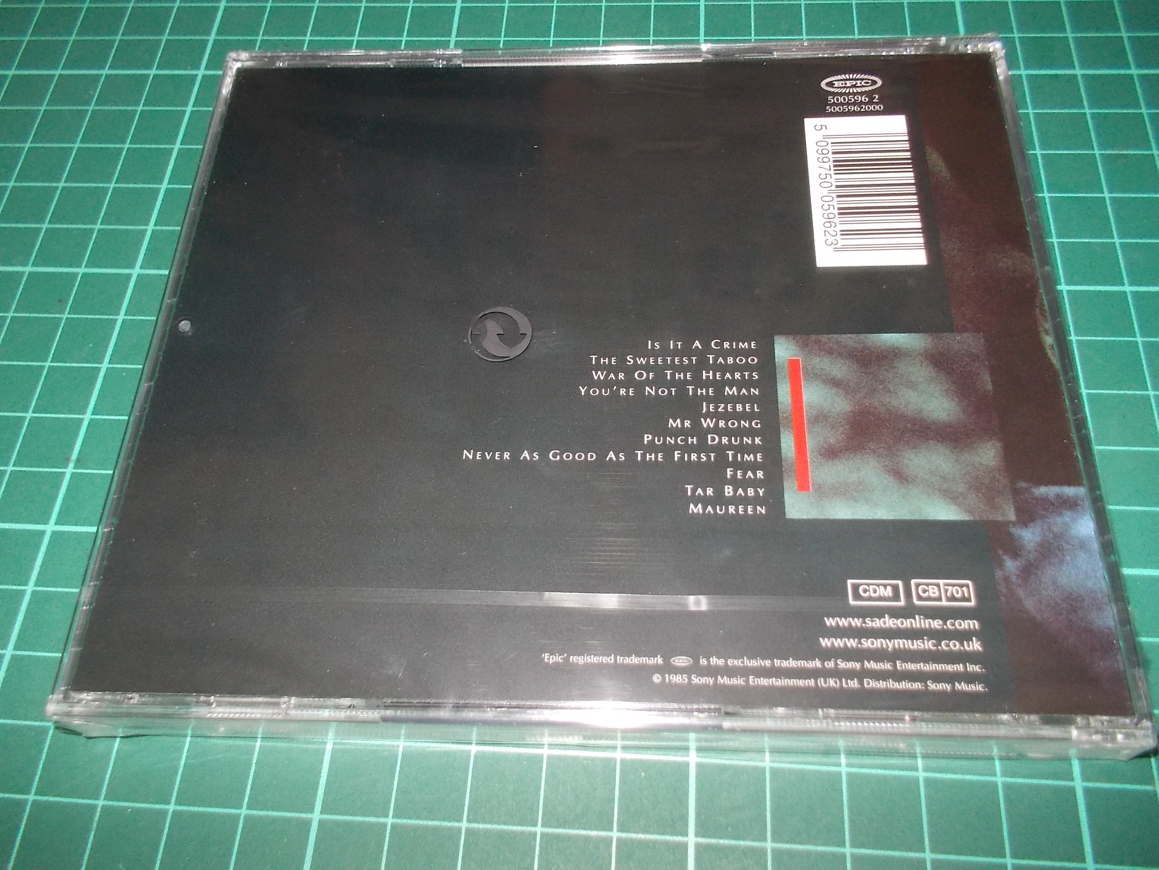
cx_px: 580
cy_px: 435
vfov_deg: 48.2
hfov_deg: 61.7
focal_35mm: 29
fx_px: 971
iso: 200
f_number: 3.3
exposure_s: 1/30
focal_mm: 4.1
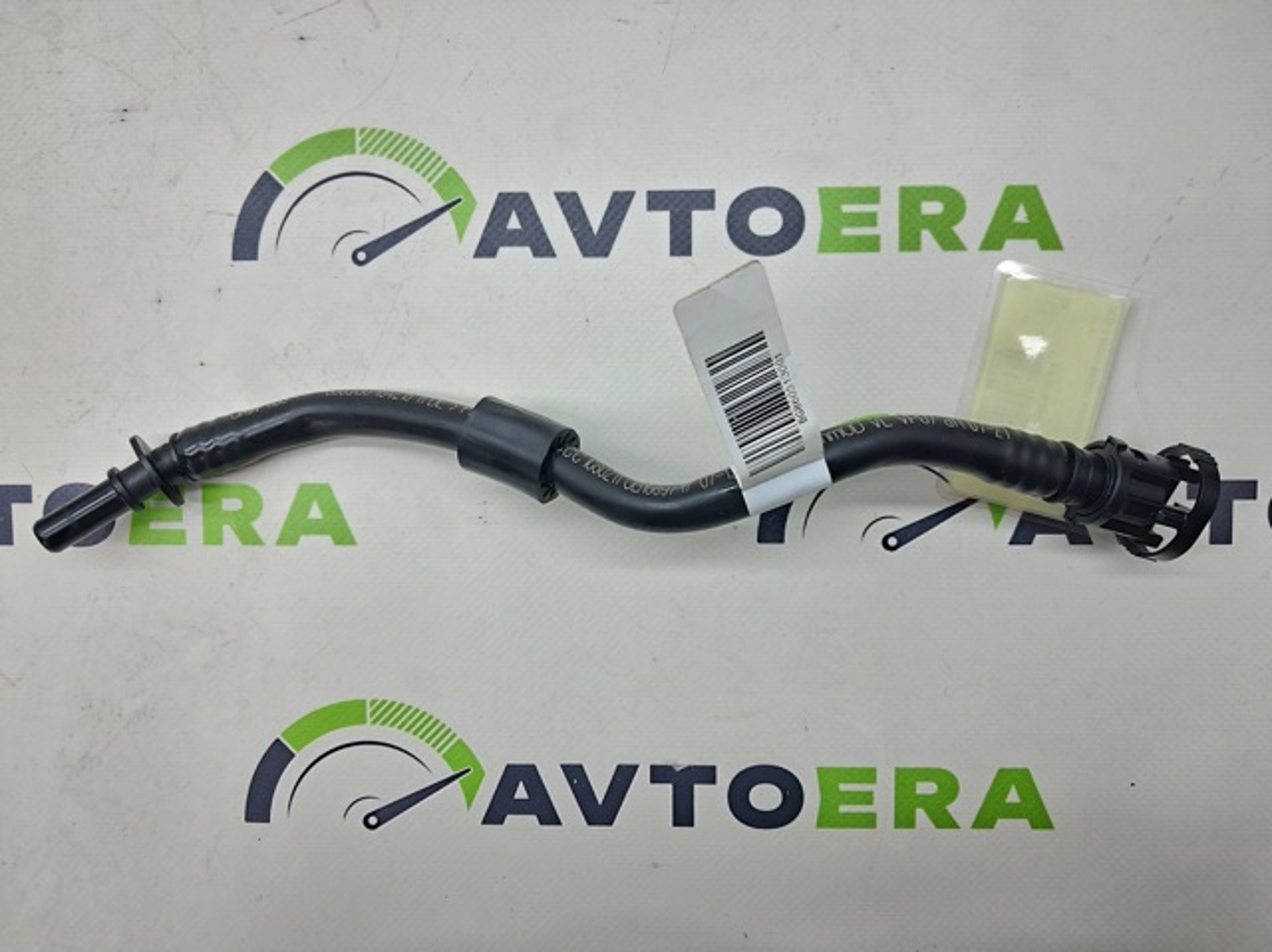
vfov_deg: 51.3
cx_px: 636
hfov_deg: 65.4
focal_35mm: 27
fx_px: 991
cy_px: 476
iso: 80
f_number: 1.8
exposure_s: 1/60
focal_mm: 4
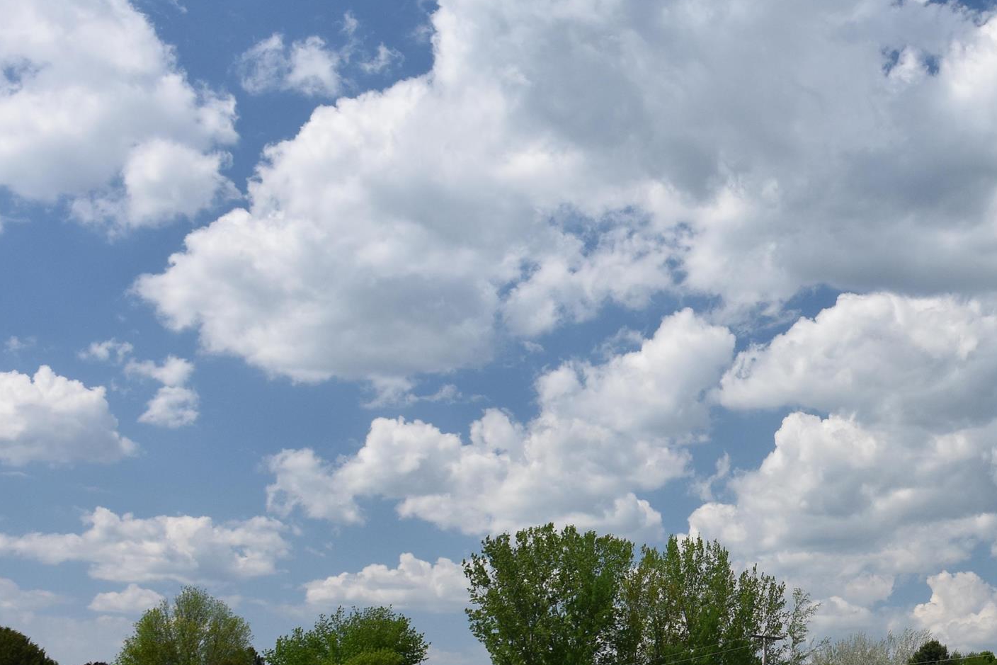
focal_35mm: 72
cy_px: 460
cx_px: 949
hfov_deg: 26.8
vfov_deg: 18.9
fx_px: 1994
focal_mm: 22
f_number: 8
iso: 360
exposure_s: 1/500
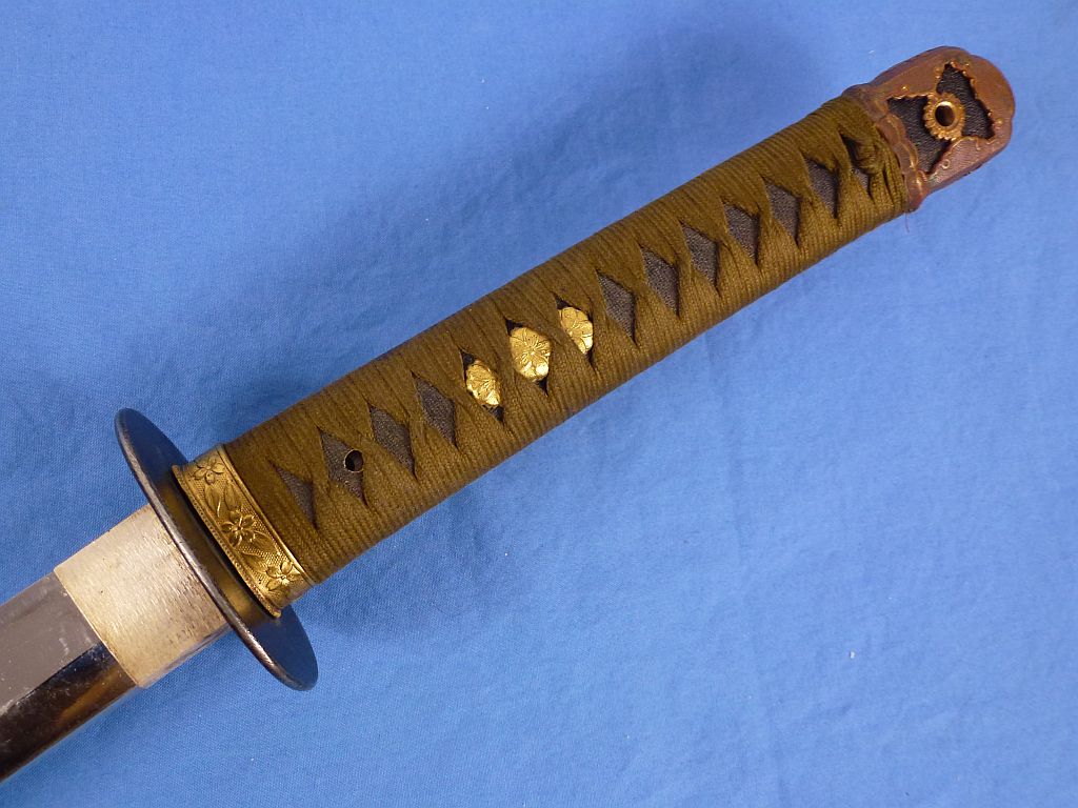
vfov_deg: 46.8
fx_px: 934
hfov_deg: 60.0
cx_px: 539
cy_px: 404
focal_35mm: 30
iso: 200
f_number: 3.5
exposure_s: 1/60
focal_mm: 5.4
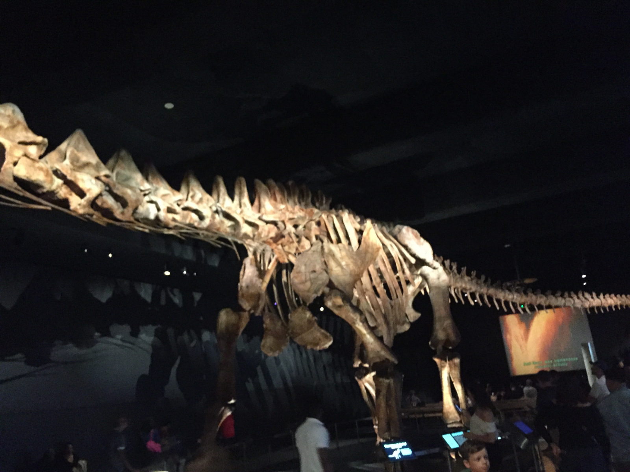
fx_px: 528
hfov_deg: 61.7
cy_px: 236
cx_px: 315
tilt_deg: +16.2
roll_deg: +5.1
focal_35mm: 29
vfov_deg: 48.2
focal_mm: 4.15
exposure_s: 1/15
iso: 1250
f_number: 2.2
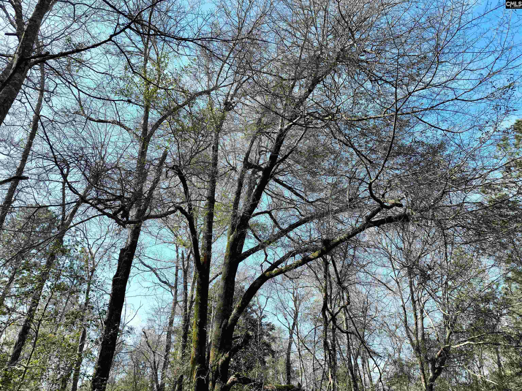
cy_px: 196
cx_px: 261
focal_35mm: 24
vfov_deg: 56.8
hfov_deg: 71.6
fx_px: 362
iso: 100
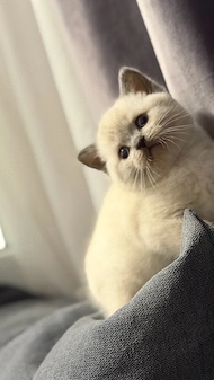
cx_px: 136
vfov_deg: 33.8
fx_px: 624
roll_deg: +15.7
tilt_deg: +0.6
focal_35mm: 62
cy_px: 173
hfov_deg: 19.4
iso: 500
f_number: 1.78
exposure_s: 1/40
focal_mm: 6.76
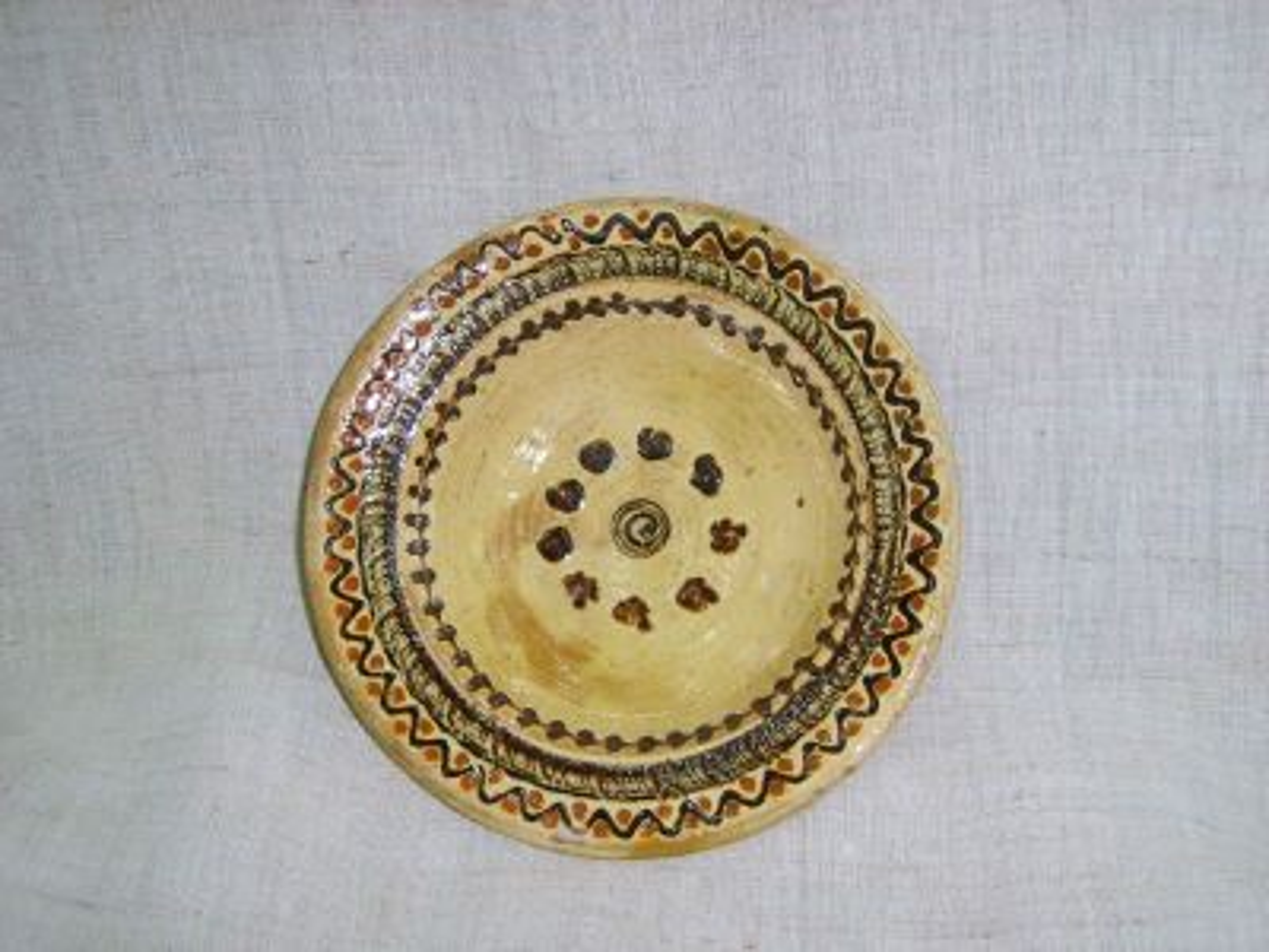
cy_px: 476
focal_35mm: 38
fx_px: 1393
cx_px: 634
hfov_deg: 49.0
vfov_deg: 37.7
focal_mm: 7.8
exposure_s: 1/30
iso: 50
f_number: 2.8
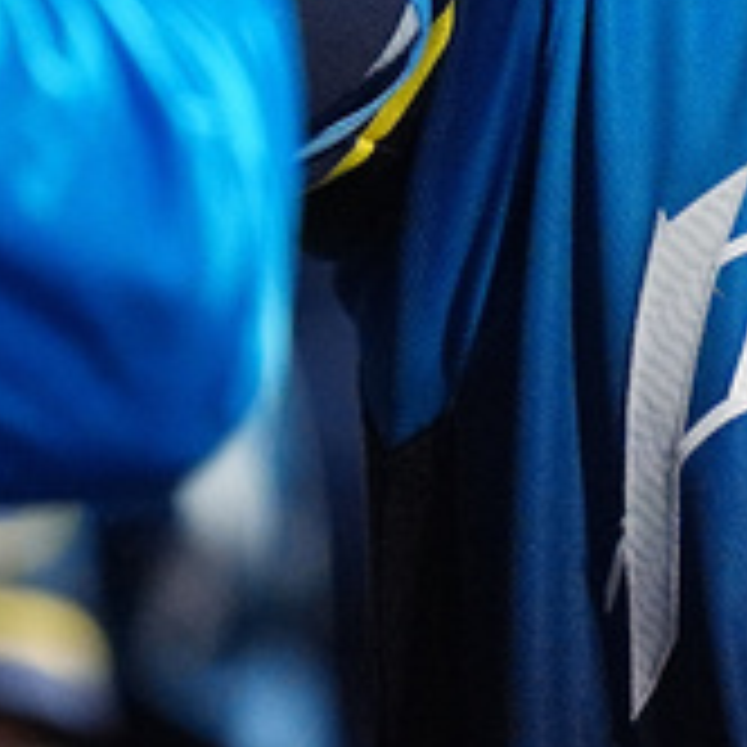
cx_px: 1008
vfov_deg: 0.8
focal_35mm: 2093
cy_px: -446
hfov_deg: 0.8
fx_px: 51100
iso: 2500
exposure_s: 1/1600
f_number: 2.8
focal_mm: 400
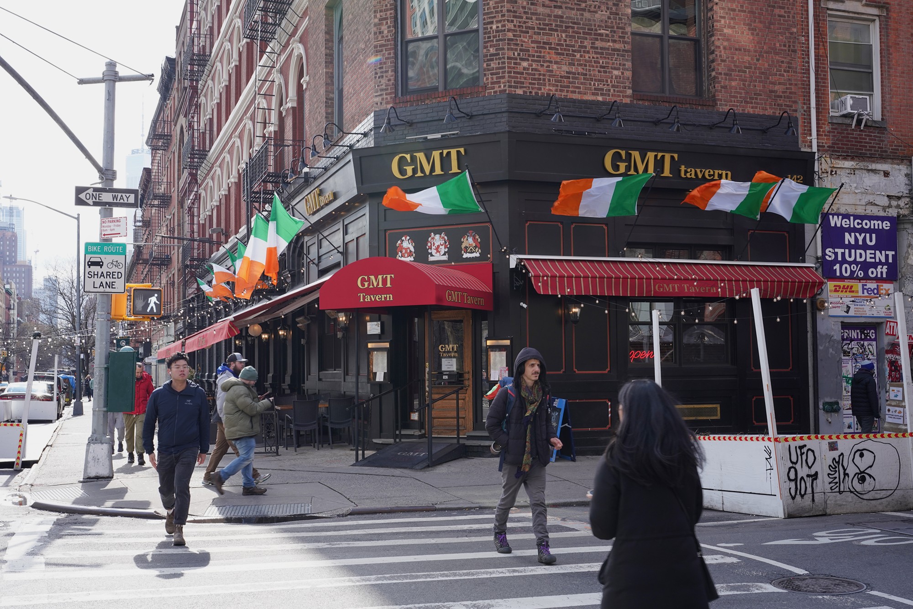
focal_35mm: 40
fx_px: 1015
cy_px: 304
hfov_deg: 48.5
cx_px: 456
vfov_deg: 33.4
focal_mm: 40
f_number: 10
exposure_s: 1/100
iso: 250
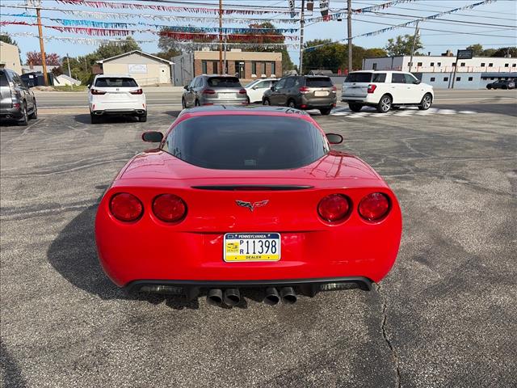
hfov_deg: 67.3
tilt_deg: -18.2
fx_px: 388
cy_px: 194
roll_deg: +1.6
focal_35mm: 26
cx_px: 258
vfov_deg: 53.1
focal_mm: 5.96
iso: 50
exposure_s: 1/2865
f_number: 1.6
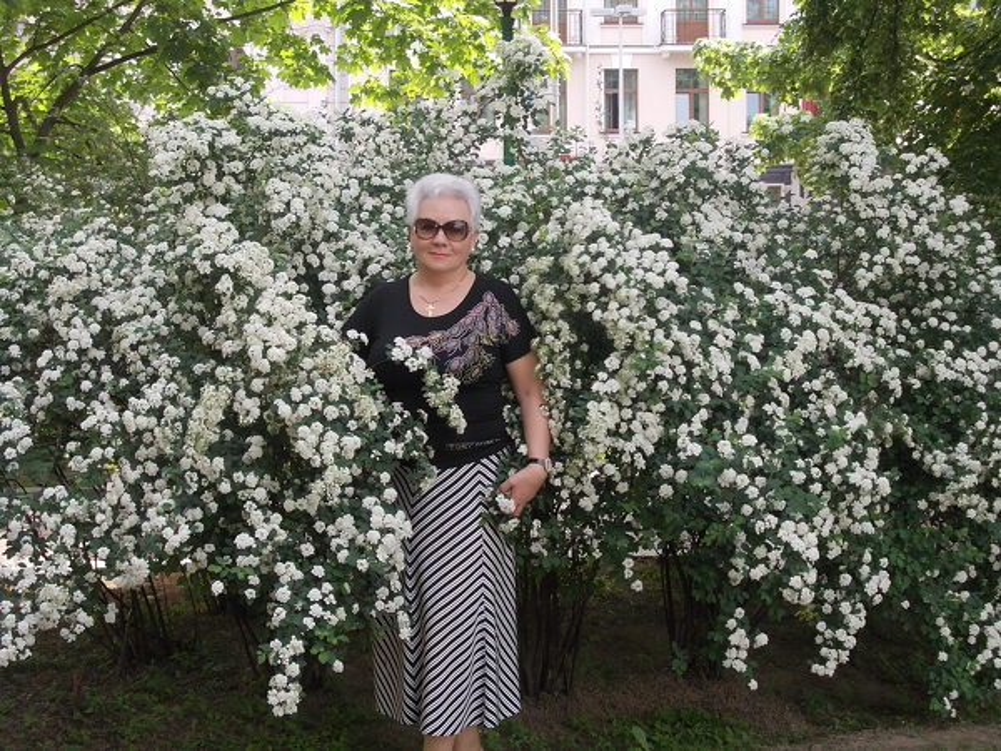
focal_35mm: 60
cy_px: 376
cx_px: 500
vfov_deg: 24.4
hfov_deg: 32.2
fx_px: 1735
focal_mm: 8.5
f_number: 4
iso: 80
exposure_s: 1/100
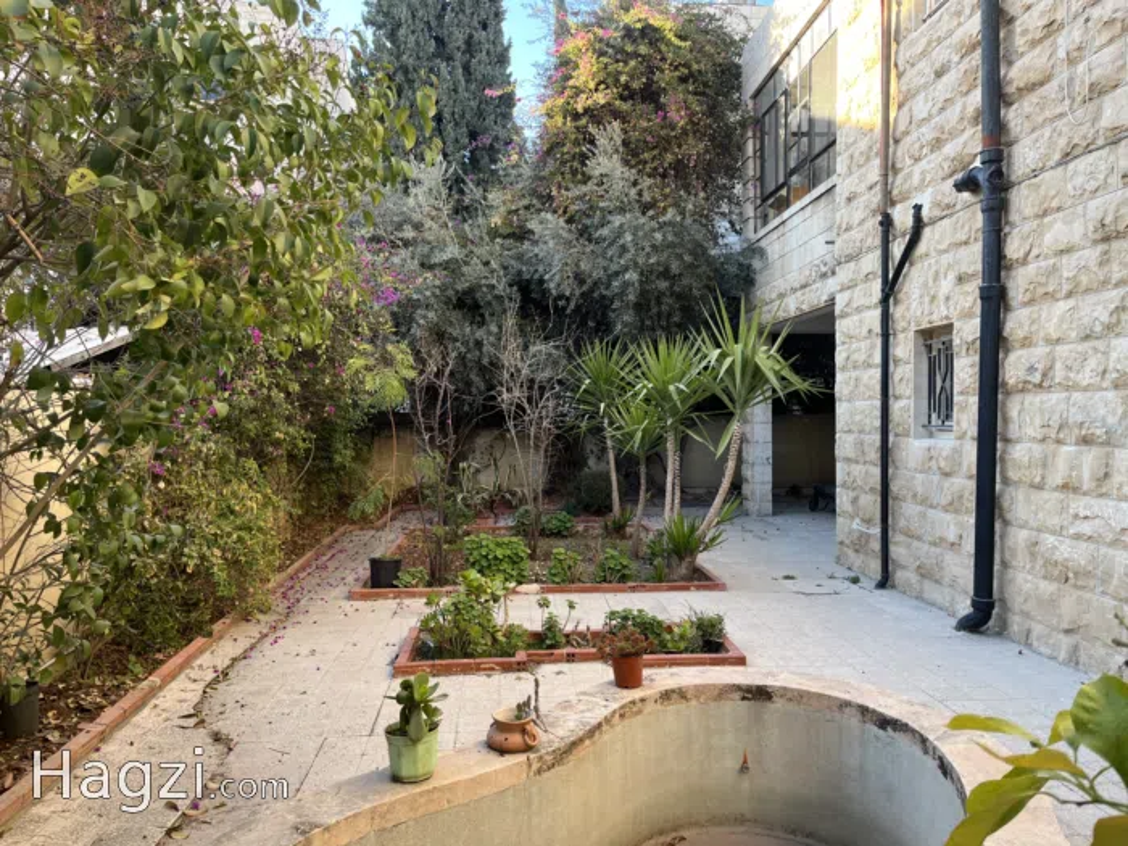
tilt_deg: -1.7
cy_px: 423
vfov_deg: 53.1
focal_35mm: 26
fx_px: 847
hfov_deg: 67.3
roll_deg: +1.0
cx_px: 564
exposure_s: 1/155
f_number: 1.6
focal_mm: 5.1
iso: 40
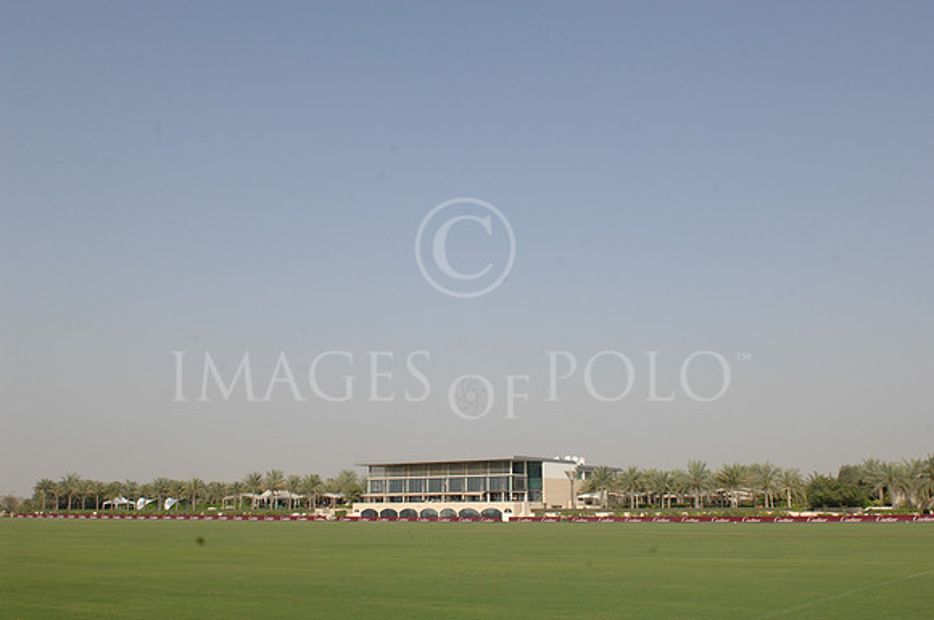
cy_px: 310
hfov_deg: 53.2
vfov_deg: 36.8
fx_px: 933
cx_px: 467
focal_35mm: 36
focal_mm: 24
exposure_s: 1/350
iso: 320
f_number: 9.5
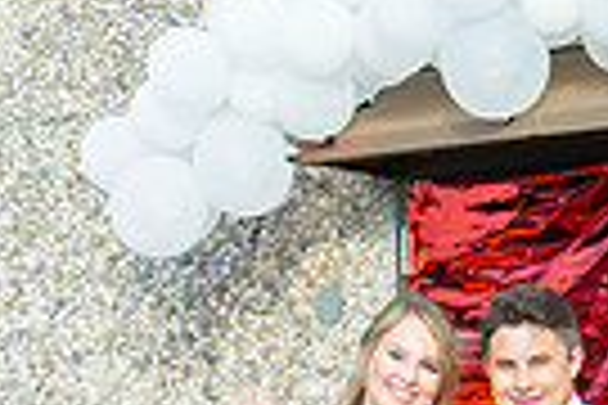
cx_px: 509
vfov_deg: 8.7
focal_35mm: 150
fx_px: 2533
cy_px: 749
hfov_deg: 13.6
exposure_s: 1/250
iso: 160
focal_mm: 35
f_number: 8
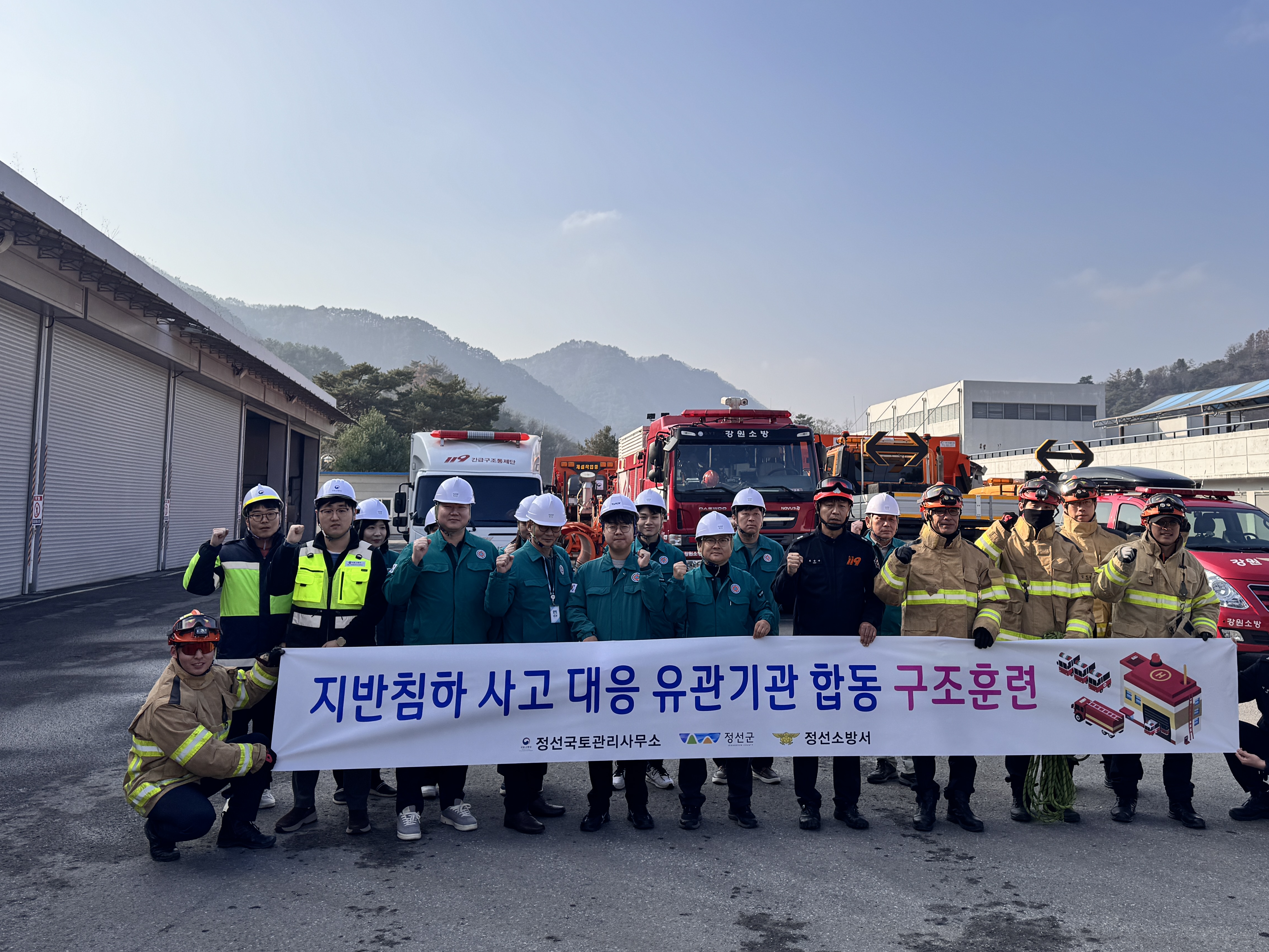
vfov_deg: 46.6
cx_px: 684
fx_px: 1100
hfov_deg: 59.9
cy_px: 403
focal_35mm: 30
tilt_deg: +6.4
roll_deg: -0.3
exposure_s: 1/3096
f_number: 1.78
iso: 80
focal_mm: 6.76
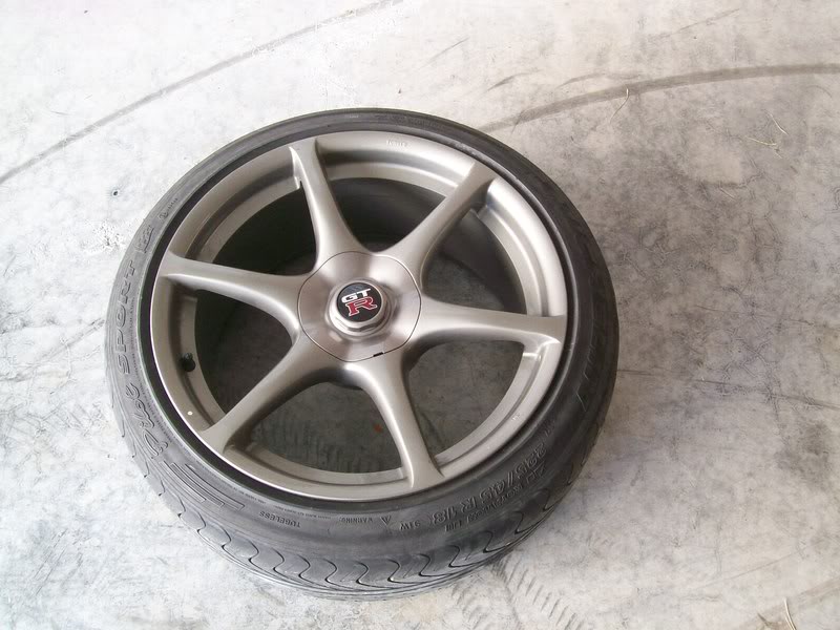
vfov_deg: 39.7
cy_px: 315
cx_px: 420
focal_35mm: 36
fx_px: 874
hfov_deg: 51.4
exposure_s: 1/17.4
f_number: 2.7
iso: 160
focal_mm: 6
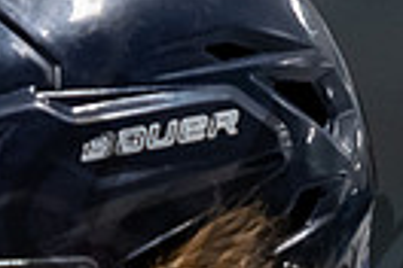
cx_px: 0
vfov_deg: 1.1
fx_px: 14373
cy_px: 477
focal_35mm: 1284
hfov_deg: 1.6
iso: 2000
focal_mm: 195
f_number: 3.2
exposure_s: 1/800
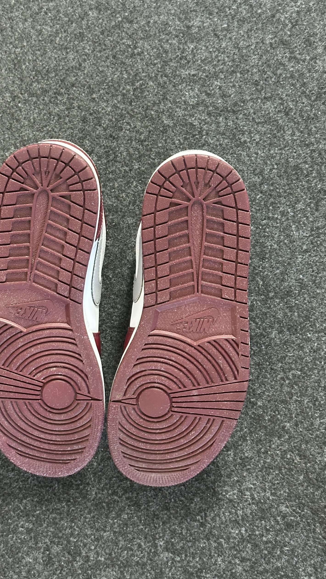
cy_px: 293
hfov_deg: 22.6
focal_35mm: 53
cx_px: 114
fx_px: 814
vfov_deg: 39.2
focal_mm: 6.86
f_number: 1.78
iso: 500
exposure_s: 1/25
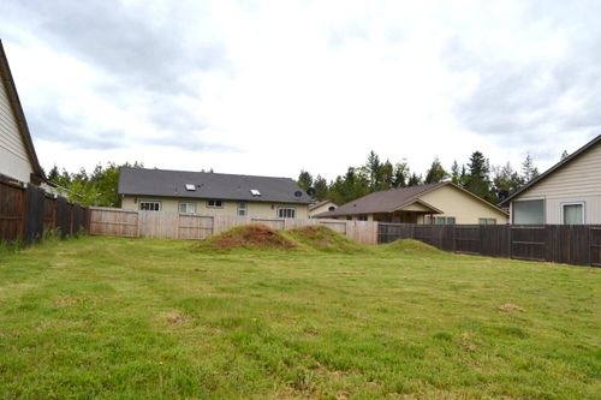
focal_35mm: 27
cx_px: 300
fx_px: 451
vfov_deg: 47.9
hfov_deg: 67.4
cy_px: 200
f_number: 7.1
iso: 100
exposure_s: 1/200
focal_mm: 18
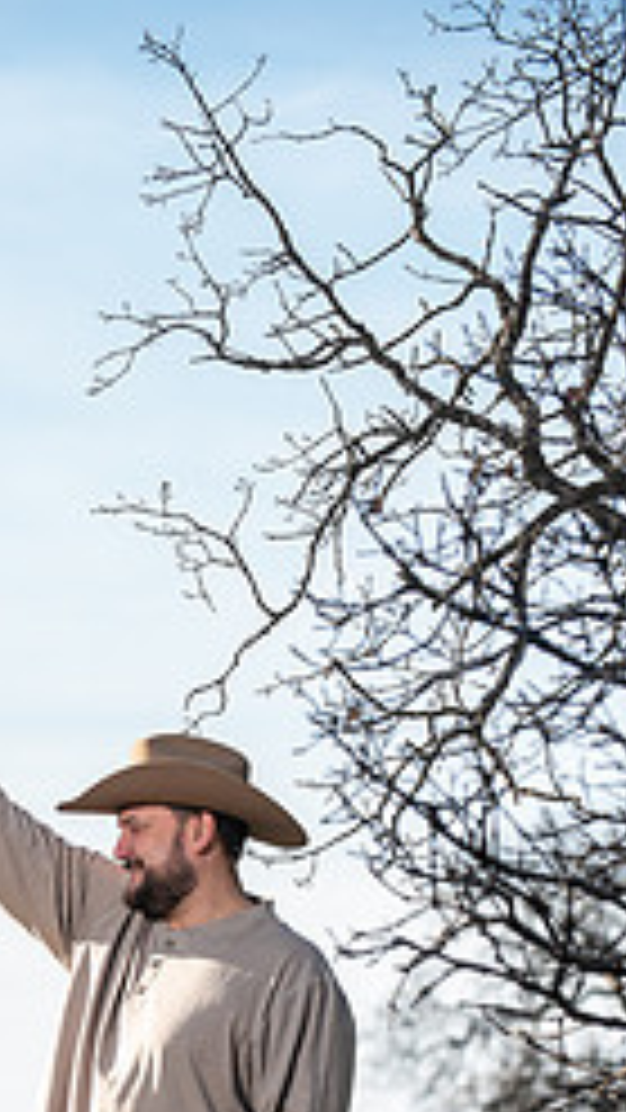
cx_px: 54
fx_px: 6195
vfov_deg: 10.2
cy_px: 995
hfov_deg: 5.8
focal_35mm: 210
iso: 50
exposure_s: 1/250
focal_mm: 110
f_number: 4
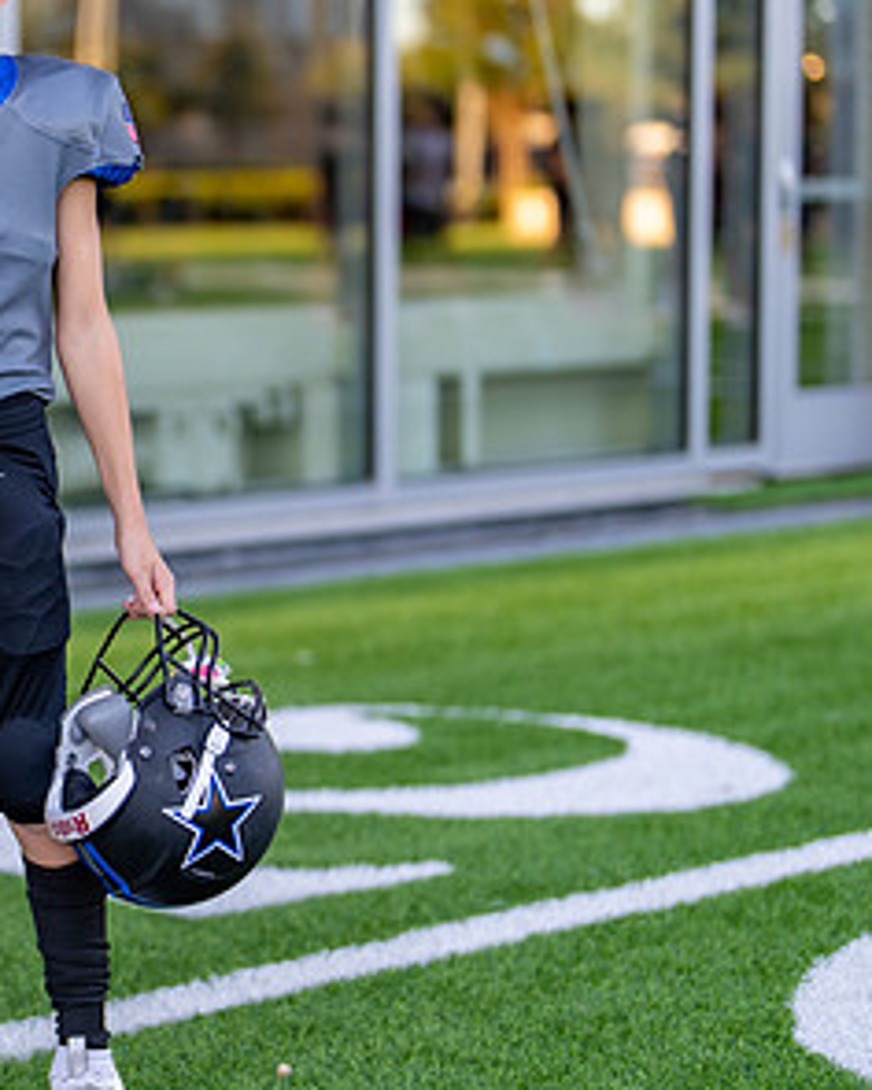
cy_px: 466
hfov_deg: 14.6
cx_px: -56
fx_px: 3323
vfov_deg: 18.6
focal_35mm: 103
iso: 100
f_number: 1.2
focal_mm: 50
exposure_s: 1/640
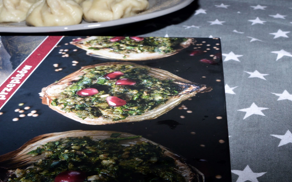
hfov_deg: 35.4
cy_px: 116
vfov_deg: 22.7
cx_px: 101
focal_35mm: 57
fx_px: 454
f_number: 20
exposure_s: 1/30
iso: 200
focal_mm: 26
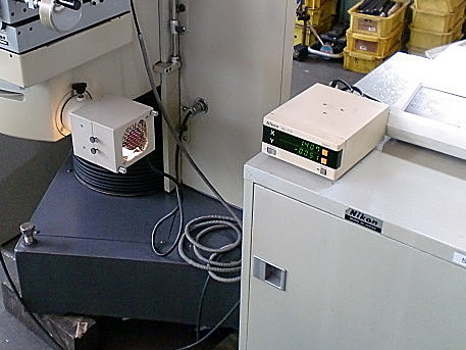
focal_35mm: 49
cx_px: 179
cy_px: 135
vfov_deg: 29.6
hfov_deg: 38.7
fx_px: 660
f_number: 3.1
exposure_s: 1/60
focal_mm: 6.3
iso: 400
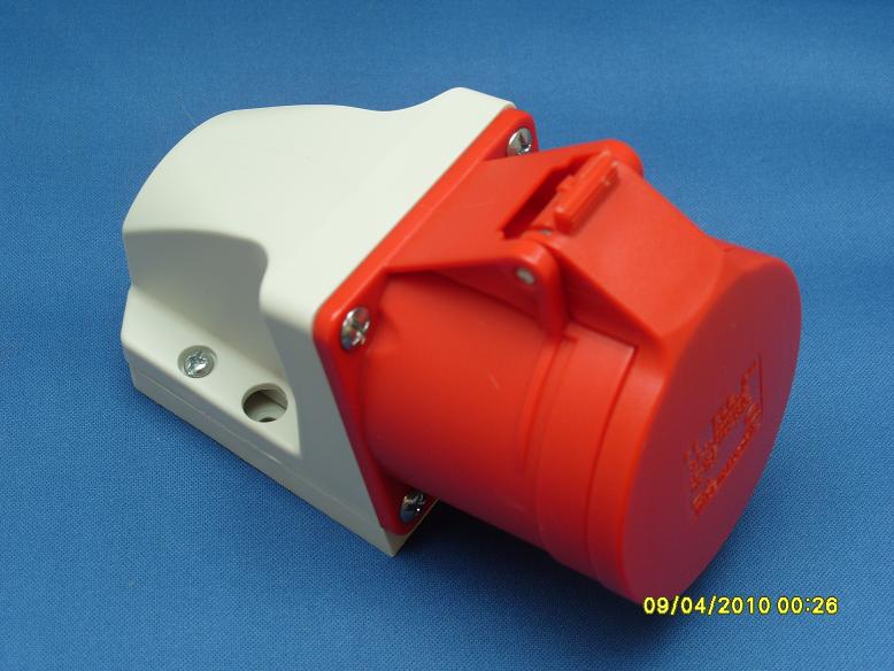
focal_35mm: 58
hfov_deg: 33.2
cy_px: 336
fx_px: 1498
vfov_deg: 25.2
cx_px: 447
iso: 80
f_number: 3.2
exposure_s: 1/60
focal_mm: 13
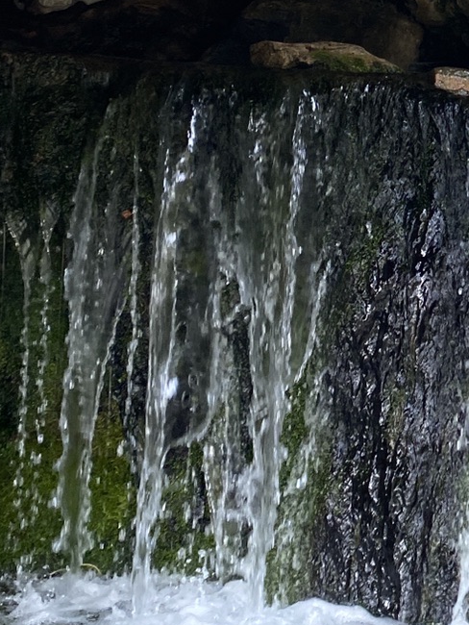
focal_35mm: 80
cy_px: 138
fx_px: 1444
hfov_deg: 17.1
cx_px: 652
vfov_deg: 24.1
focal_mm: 4.25
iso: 64
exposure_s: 1/122
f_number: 1.8
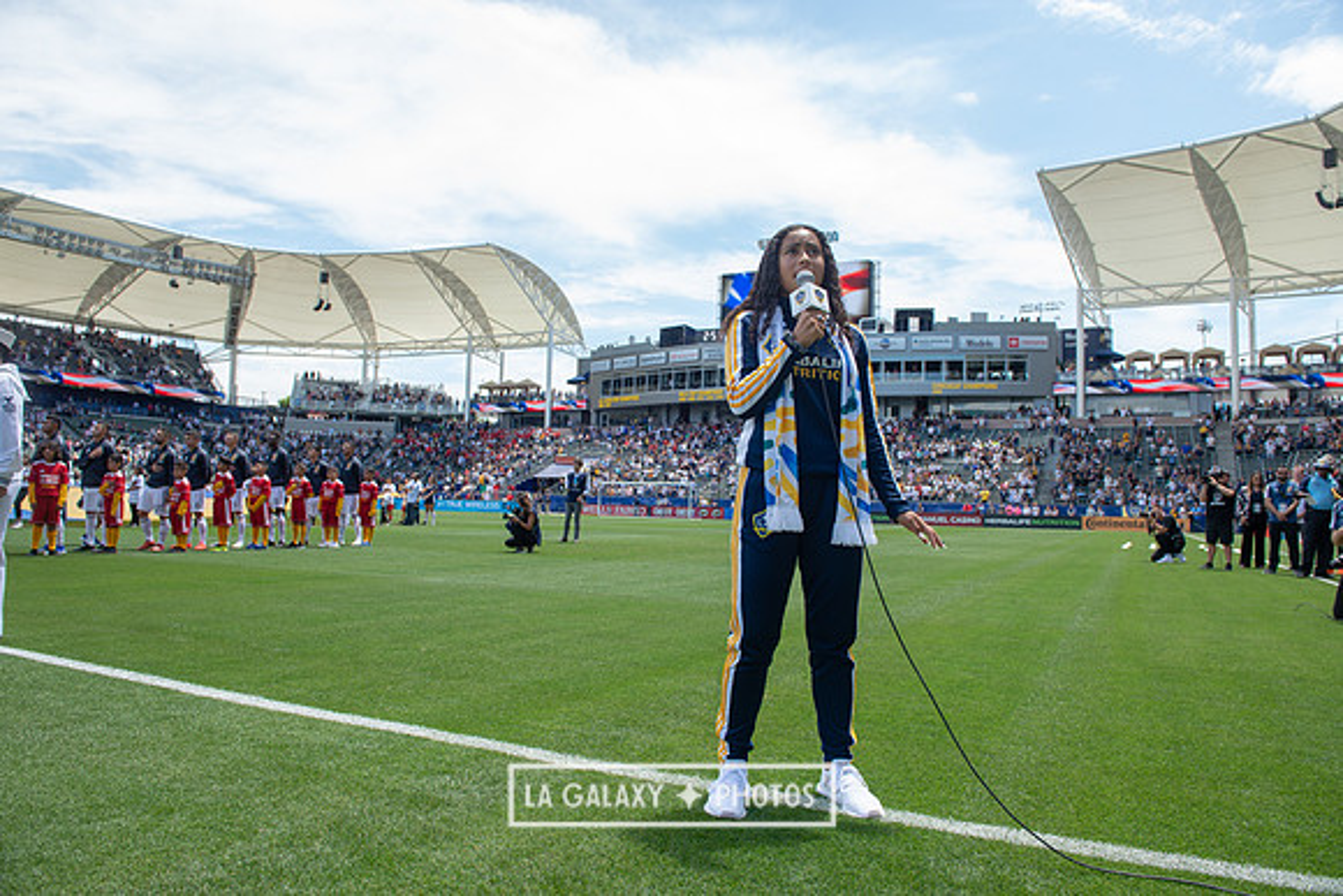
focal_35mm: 24
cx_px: 672
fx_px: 896
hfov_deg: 73.7
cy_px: 448
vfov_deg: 53.2
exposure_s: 1/400
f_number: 5.6
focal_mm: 24
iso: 200
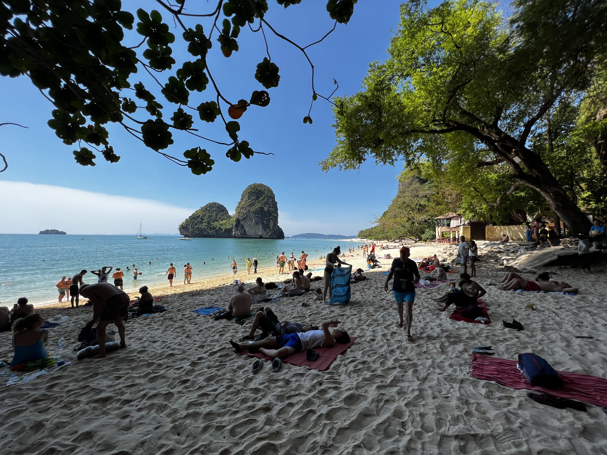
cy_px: 228
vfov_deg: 89.9
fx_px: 228
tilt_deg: +2.0
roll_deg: -0.7
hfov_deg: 106.2
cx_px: 304
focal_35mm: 13
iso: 32
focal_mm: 1.57
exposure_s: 1/1908
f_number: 1.8
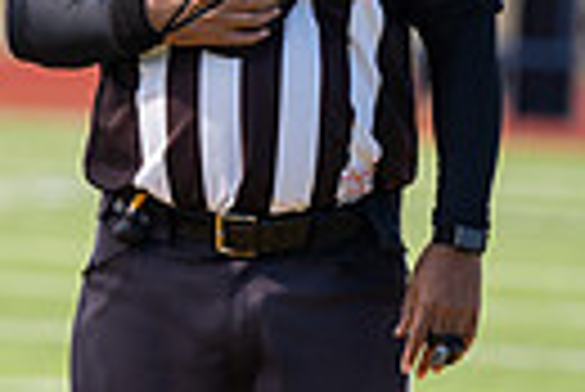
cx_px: -279
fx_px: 12201
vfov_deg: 1.8
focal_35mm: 750
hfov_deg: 2.7
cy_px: 92
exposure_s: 1/1000
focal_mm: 168
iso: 100
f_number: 2.8
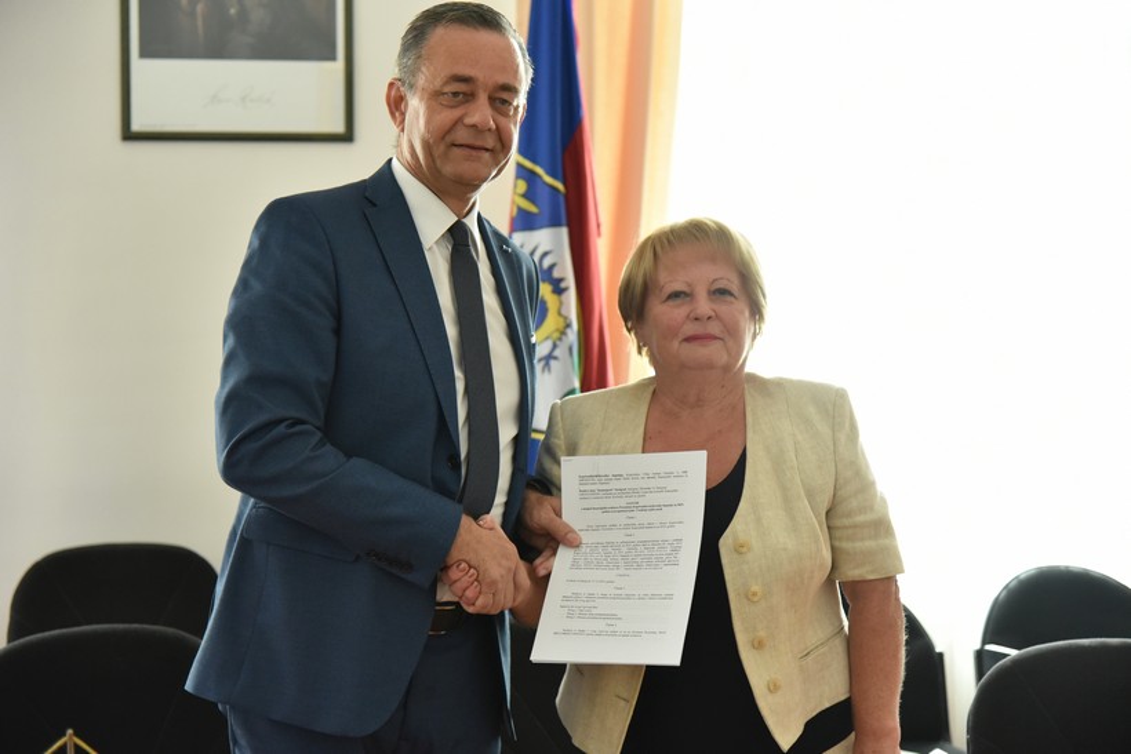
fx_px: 2074
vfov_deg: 20.6
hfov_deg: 30.5
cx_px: 566
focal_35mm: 66
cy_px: 377
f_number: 4
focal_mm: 66
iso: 5000
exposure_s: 1/1000
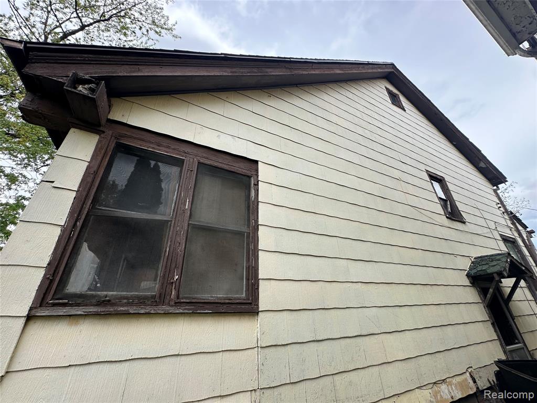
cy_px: 202
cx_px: 268
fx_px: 217
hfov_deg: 102.1
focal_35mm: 14
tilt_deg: +27.5
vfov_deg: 85.7
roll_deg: +1.2
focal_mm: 2.22
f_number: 2.2
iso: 40
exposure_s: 1/979
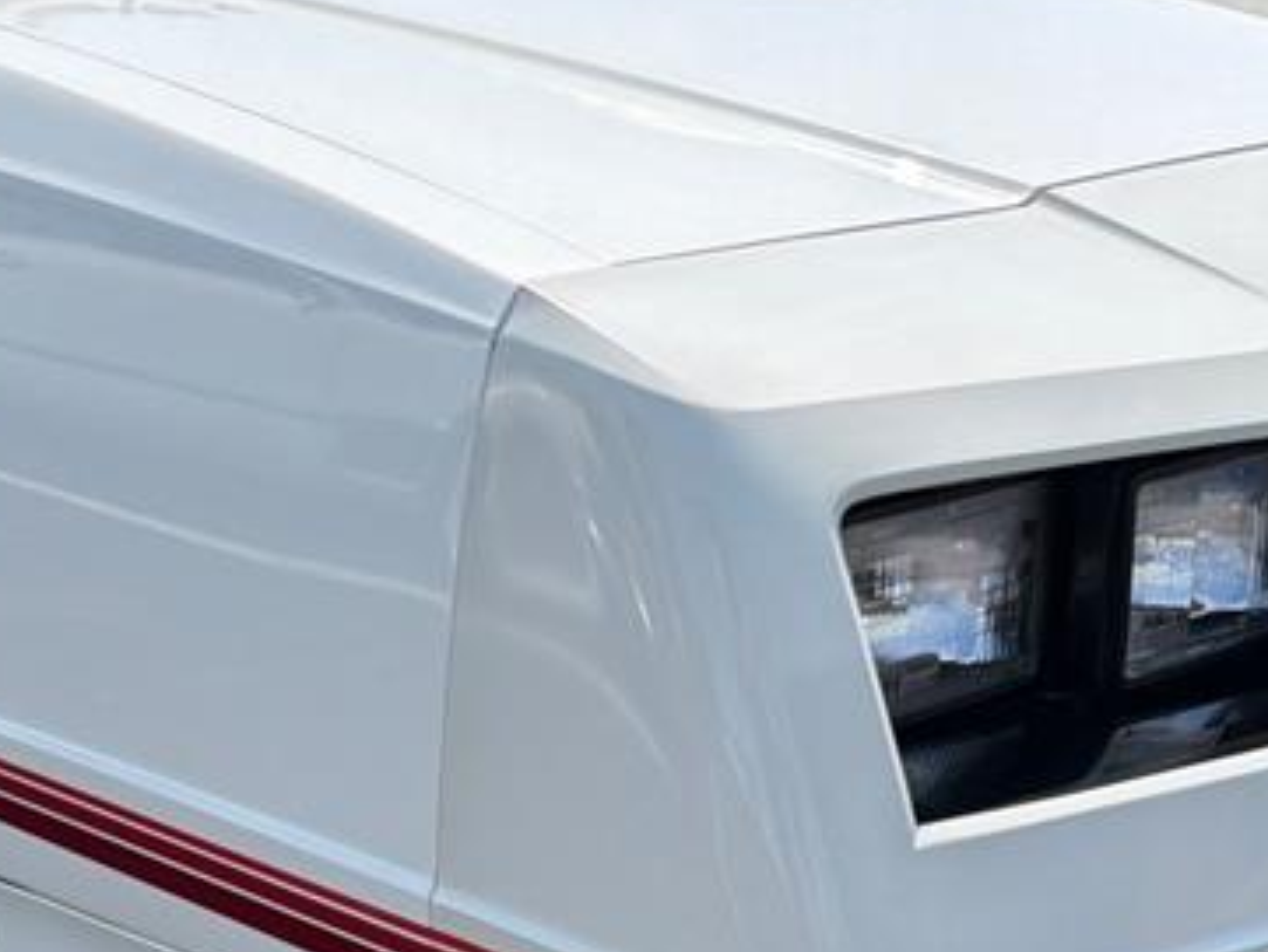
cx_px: 400
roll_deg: -1.3
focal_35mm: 68
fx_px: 2492
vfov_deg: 21.5
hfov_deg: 28.3
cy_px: 689
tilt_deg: -17.8
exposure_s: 1/5714
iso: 80
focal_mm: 6.76
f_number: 1.78
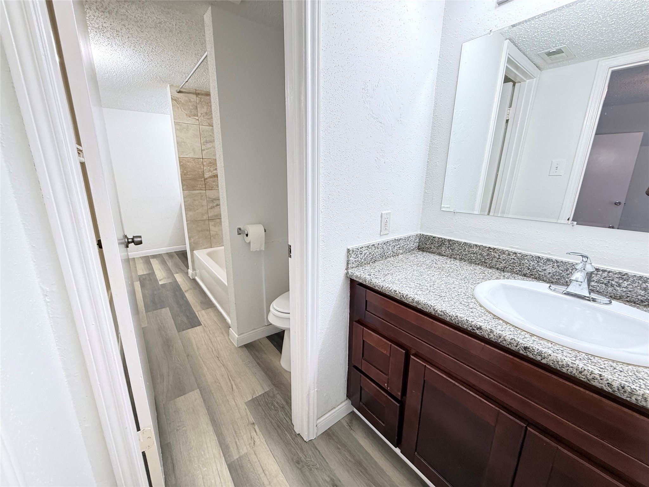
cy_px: 244
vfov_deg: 85.7
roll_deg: -0.2
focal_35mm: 14
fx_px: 262
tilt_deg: -14.3
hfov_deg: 102.1
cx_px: 324
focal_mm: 2.22
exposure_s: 1/60
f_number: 2.2
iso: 200
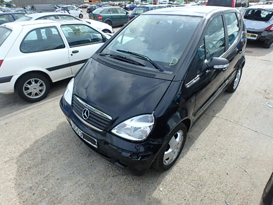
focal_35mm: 21
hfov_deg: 79.0
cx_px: 136
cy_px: 102
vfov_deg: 63.4
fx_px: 166
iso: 125
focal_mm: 3.7
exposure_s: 1/500
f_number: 3.5
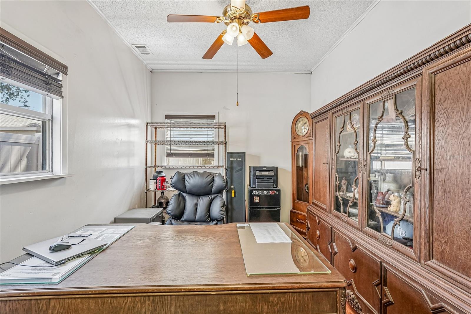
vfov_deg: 73.7
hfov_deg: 96.7
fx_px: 209
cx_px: 236
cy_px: 157
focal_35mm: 16
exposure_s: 1/6
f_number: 8
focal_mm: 16
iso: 400
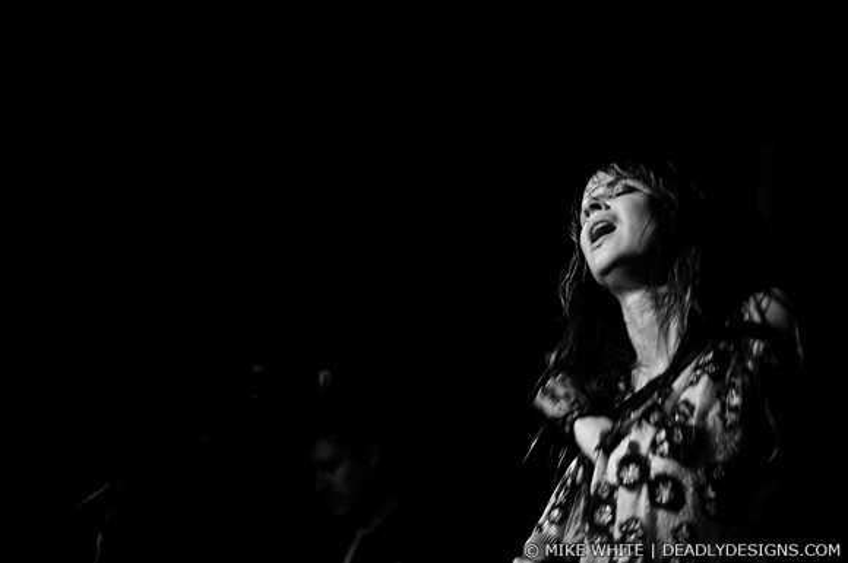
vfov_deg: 18.1
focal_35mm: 75
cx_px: 424
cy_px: 282
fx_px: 1764
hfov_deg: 27.0
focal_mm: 50
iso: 1000
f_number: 1.8
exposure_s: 1/125
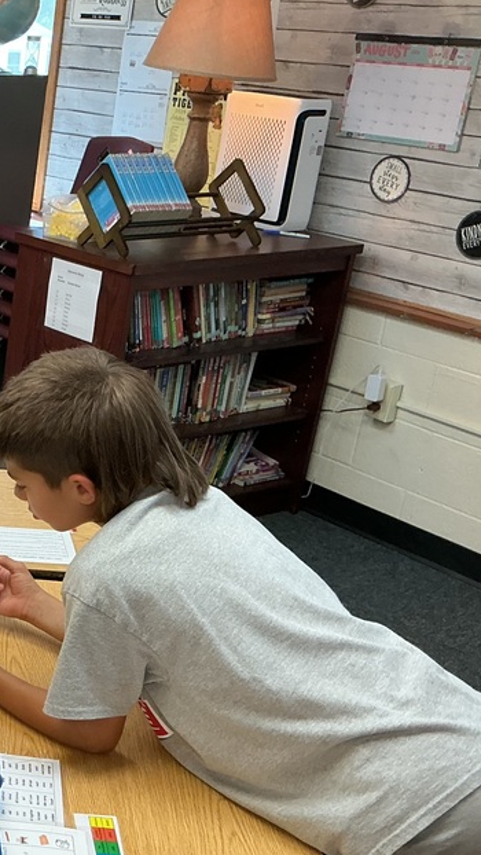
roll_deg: -2.4
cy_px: 515
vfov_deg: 39.7
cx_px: -186
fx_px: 1179
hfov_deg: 20.5
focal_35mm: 52
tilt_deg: -24.4
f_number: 1.8
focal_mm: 3
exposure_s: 1/60
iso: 80
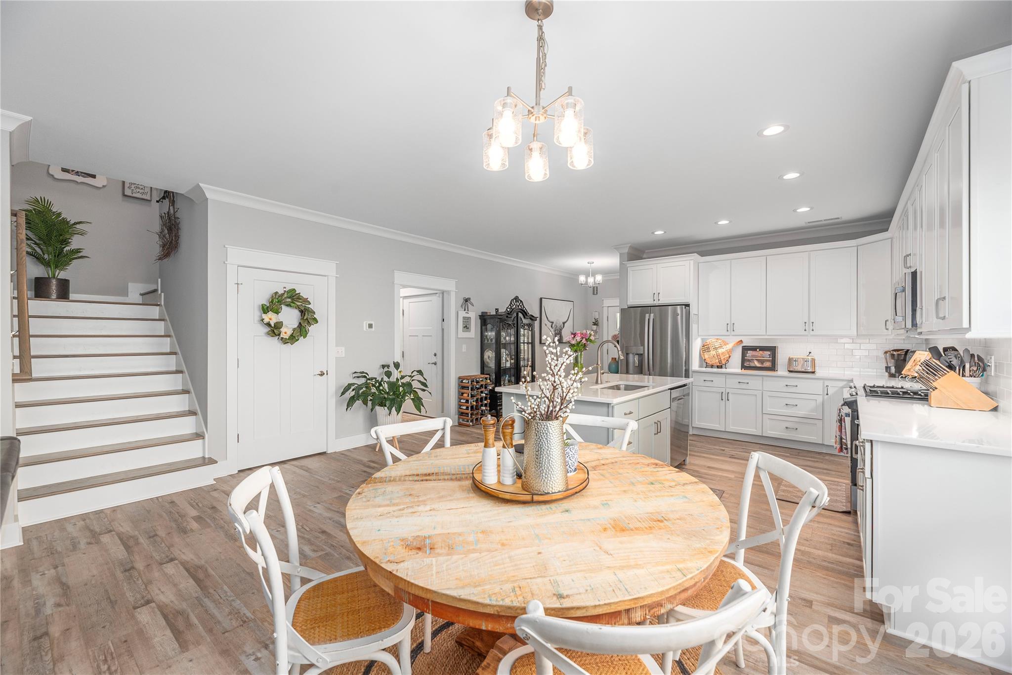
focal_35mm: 14
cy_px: 338
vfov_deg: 81.2
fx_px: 394
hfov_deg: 104.2
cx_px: 506
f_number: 8
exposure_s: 1/125
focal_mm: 14
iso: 320
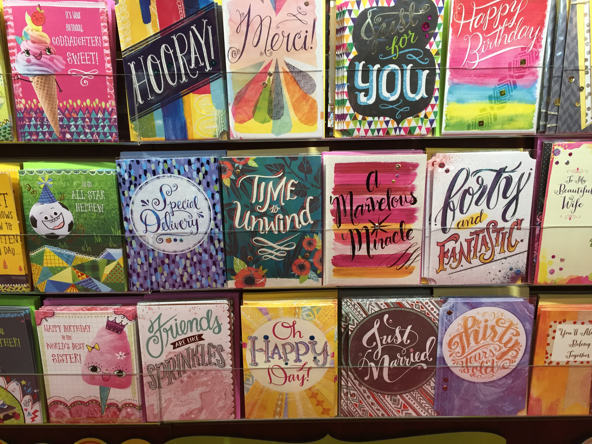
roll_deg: -0.1
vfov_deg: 48.2
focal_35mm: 29
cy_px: 222
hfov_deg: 61.7
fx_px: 496
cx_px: 296
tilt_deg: -10.8
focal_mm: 4.15
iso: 40
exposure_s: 1/30
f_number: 2.2
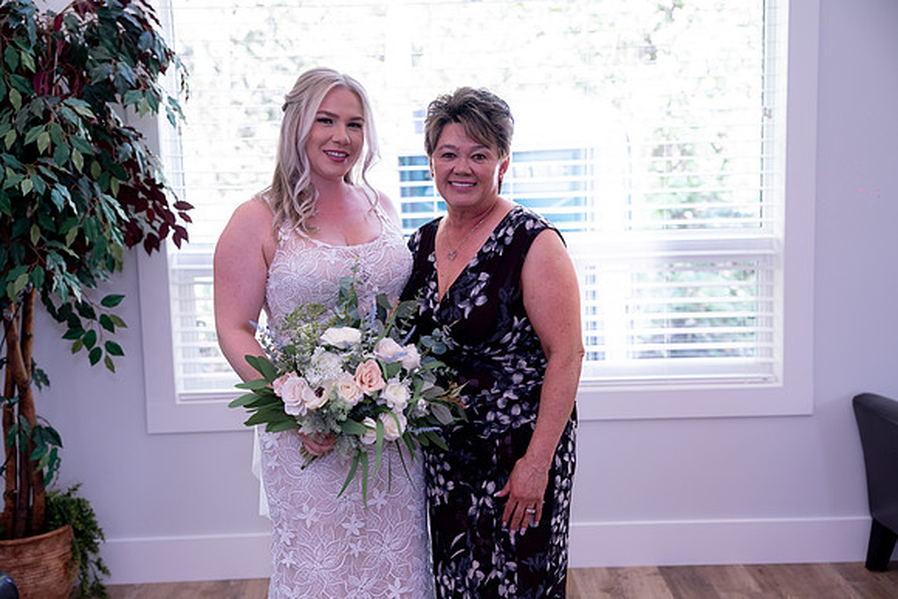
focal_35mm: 44
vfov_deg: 30.5
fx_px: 1098
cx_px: 449
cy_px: 300
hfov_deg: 44.5
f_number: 2.8
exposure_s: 1/160
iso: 800
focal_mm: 44
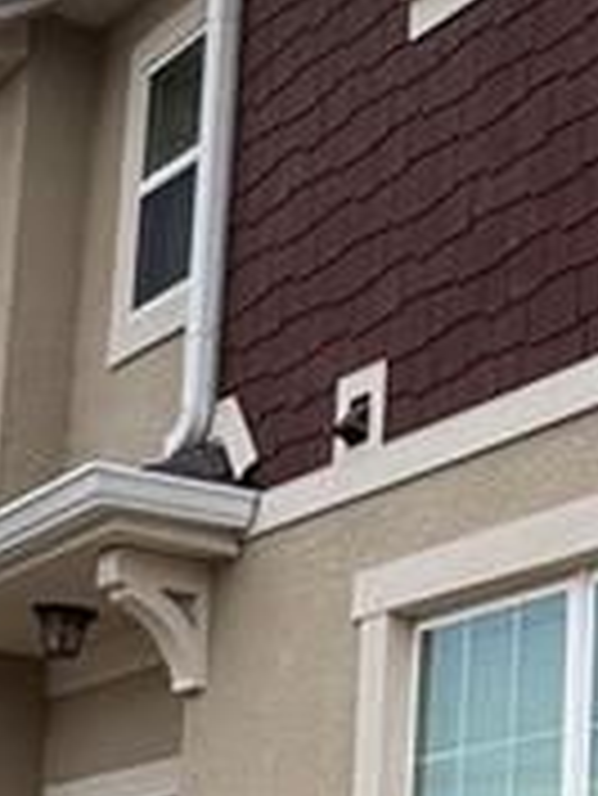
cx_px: 827
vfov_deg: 20.3
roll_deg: +0.0
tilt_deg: +10.4
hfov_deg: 14.7
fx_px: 2186
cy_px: 666
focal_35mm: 95
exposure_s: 1/256
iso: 40
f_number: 2.2
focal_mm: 2.22
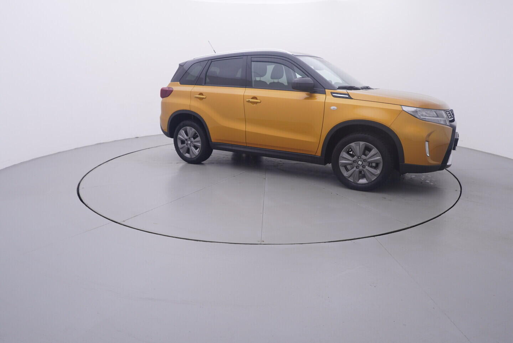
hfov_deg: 77.3
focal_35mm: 22
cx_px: 256
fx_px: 321
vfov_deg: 56.2
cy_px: 172
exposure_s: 1/80
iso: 200
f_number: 5
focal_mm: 15
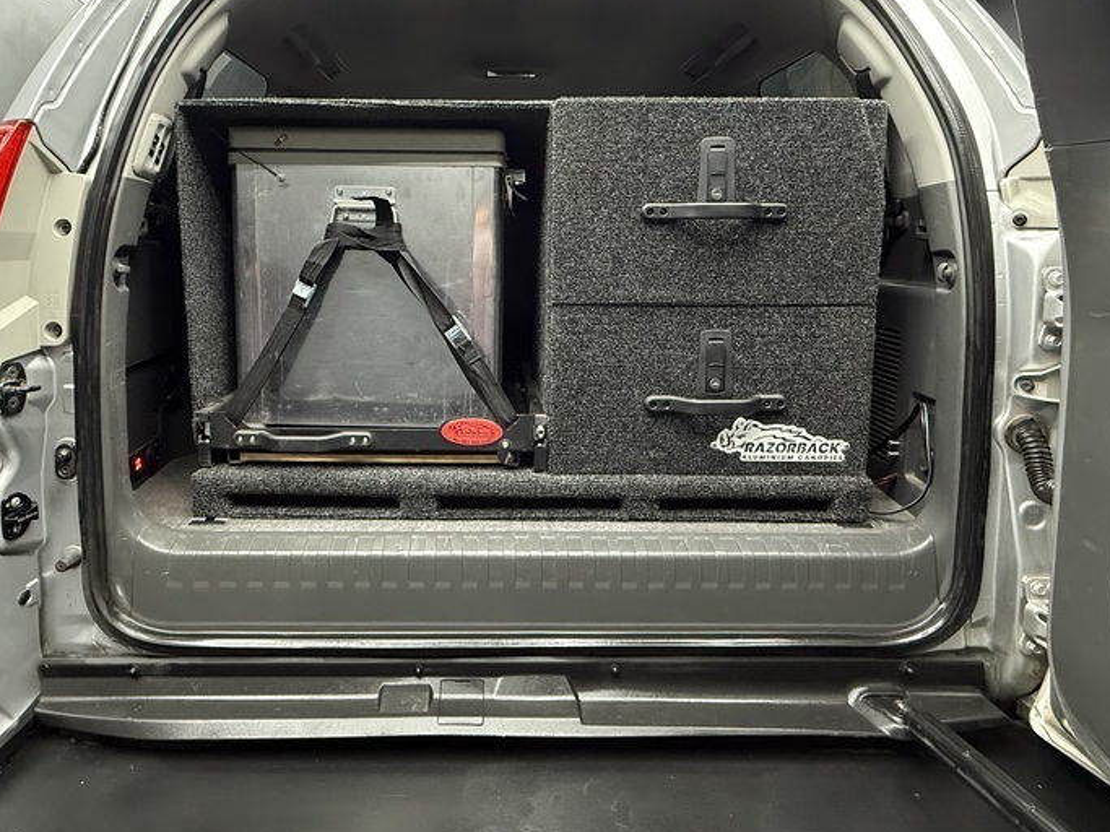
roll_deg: +0.5
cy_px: 320
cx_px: 494
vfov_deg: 62.7
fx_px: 673
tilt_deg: -5.6
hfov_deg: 78.7
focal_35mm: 21
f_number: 2.2
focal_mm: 2.22
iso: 640
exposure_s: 1/50
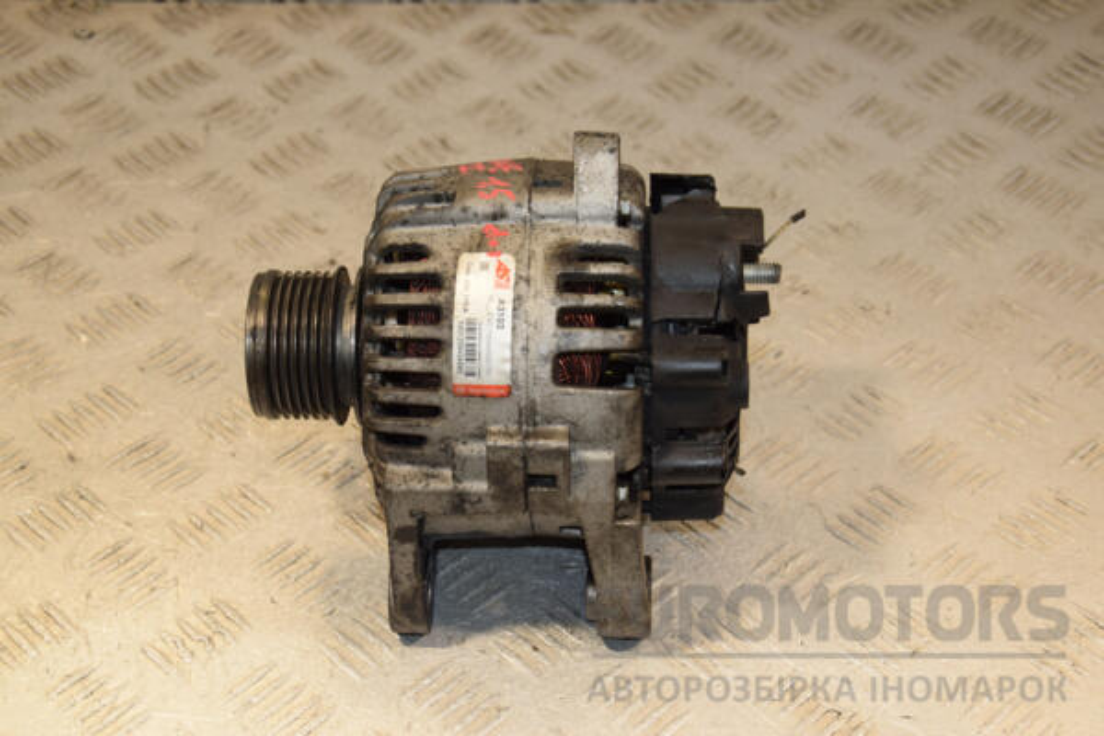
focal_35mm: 72
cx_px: 552
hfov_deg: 28.1
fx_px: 2208
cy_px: 368
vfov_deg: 18.9
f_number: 6.3
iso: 800
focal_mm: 48
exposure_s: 1/200
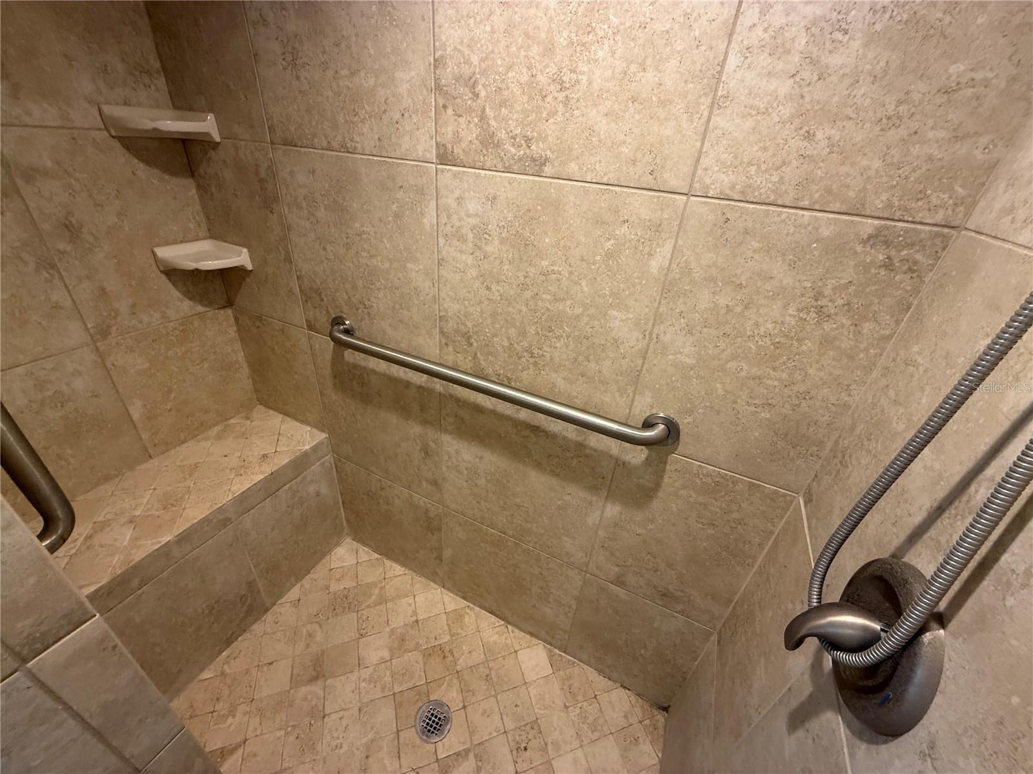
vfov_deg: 85.7
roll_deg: -5.7
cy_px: 387
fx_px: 418
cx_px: 516
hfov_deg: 102.1
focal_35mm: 14
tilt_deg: -29.7
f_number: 2.2
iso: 250
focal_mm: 2.22
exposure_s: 1/60
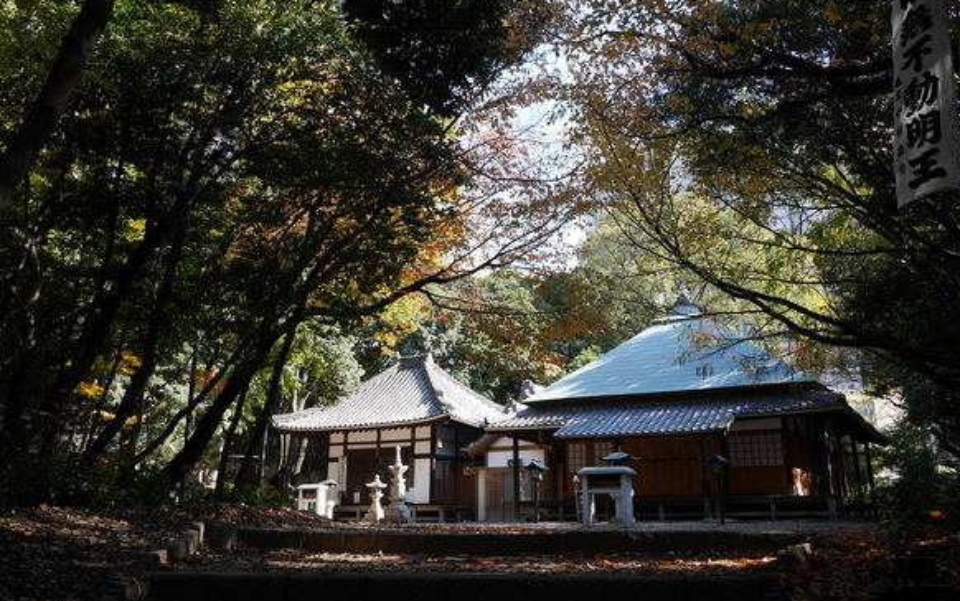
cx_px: 468
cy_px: 232
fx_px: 916
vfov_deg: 36.1
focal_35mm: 35
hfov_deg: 55.3
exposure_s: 1/160
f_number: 5
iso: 200
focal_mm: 16
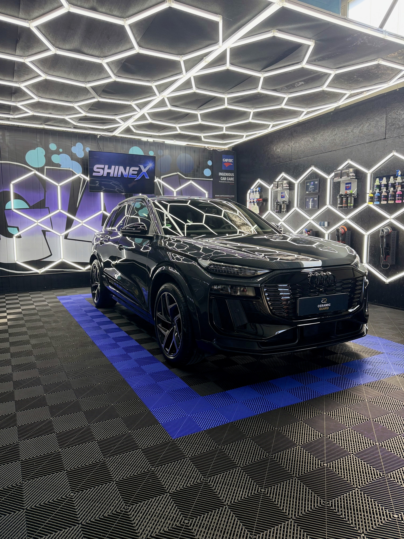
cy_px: 270
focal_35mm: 24
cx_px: 202
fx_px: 373
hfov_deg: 56.8
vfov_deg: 71.6
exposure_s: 1/207
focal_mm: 6.76
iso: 125
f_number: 1.78
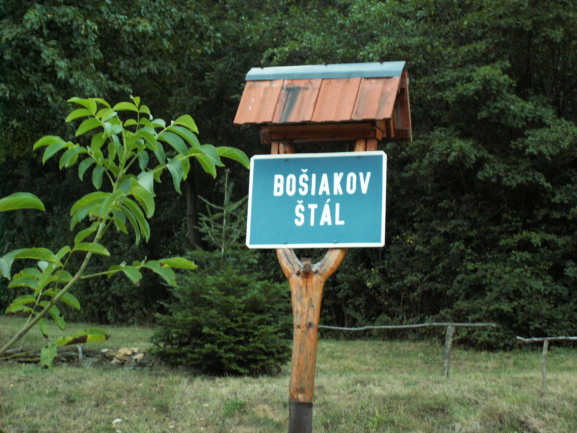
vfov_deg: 18.2
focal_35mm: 81
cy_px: 216
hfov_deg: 24.1
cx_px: 288
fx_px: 1350
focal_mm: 13.51
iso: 160
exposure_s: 1/20
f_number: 3.5
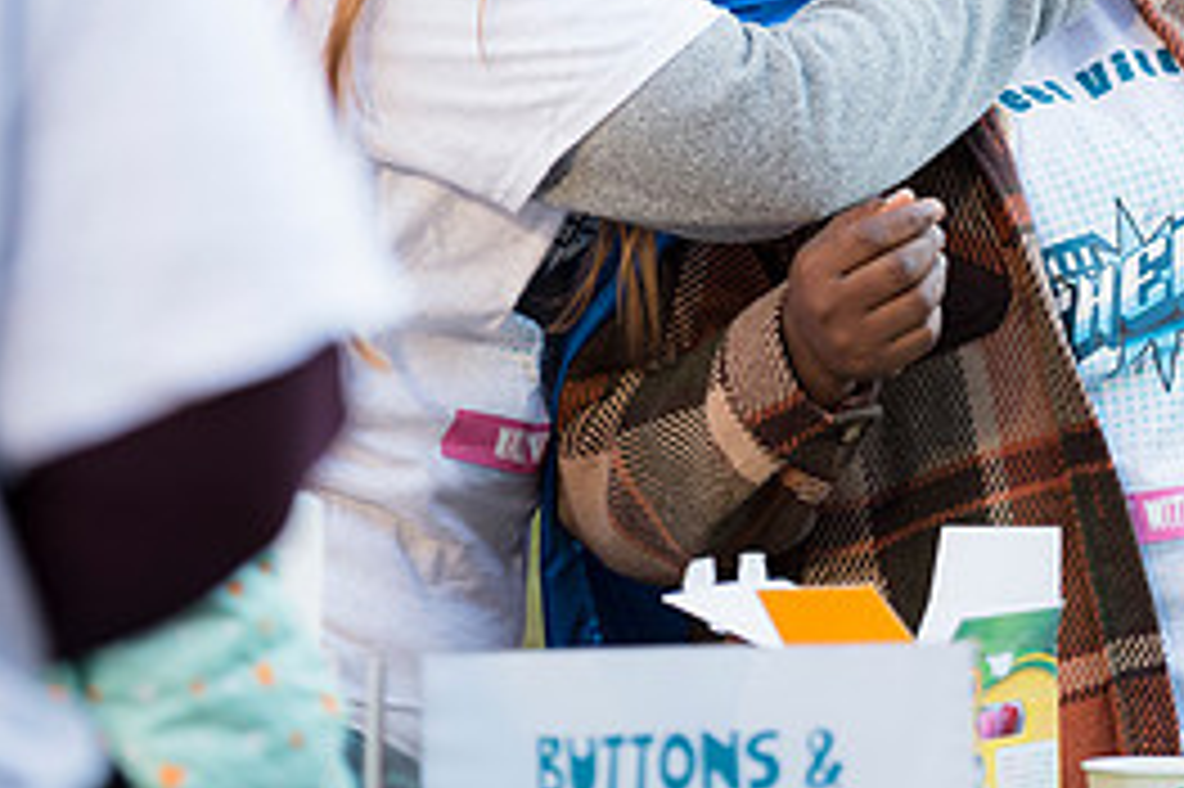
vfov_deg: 4.0
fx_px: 11241
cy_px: -29
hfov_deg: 6.0
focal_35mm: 342
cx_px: 1049
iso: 320
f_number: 4
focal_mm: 155
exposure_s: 1/200
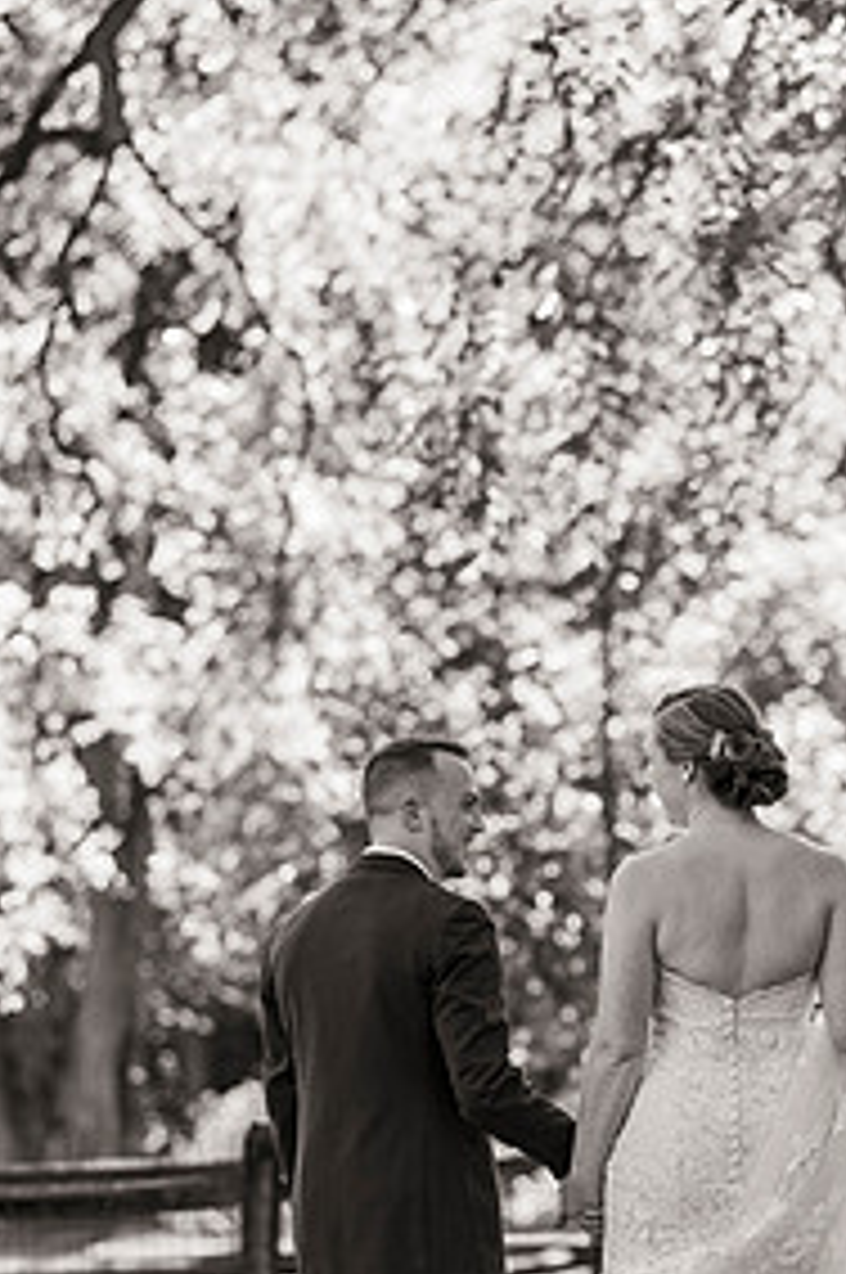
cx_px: 556
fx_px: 7031
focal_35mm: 199
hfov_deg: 6.9
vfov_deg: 10.3
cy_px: 774
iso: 160
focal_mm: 125
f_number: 3.2
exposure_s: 1/320
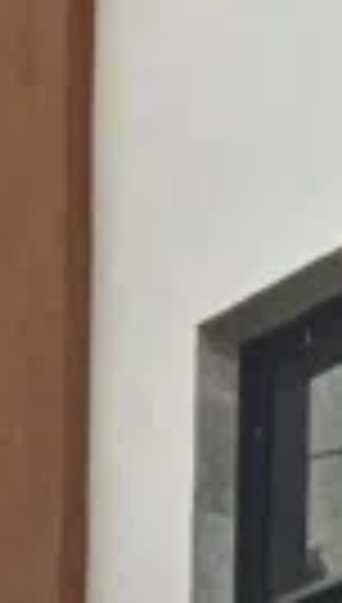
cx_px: 1377
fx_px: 1730
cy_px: 1328
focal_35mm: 108
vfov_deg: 14.8
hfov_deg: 7.6
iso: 50
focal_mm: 2.2
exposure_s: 1/1102
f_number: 2.2
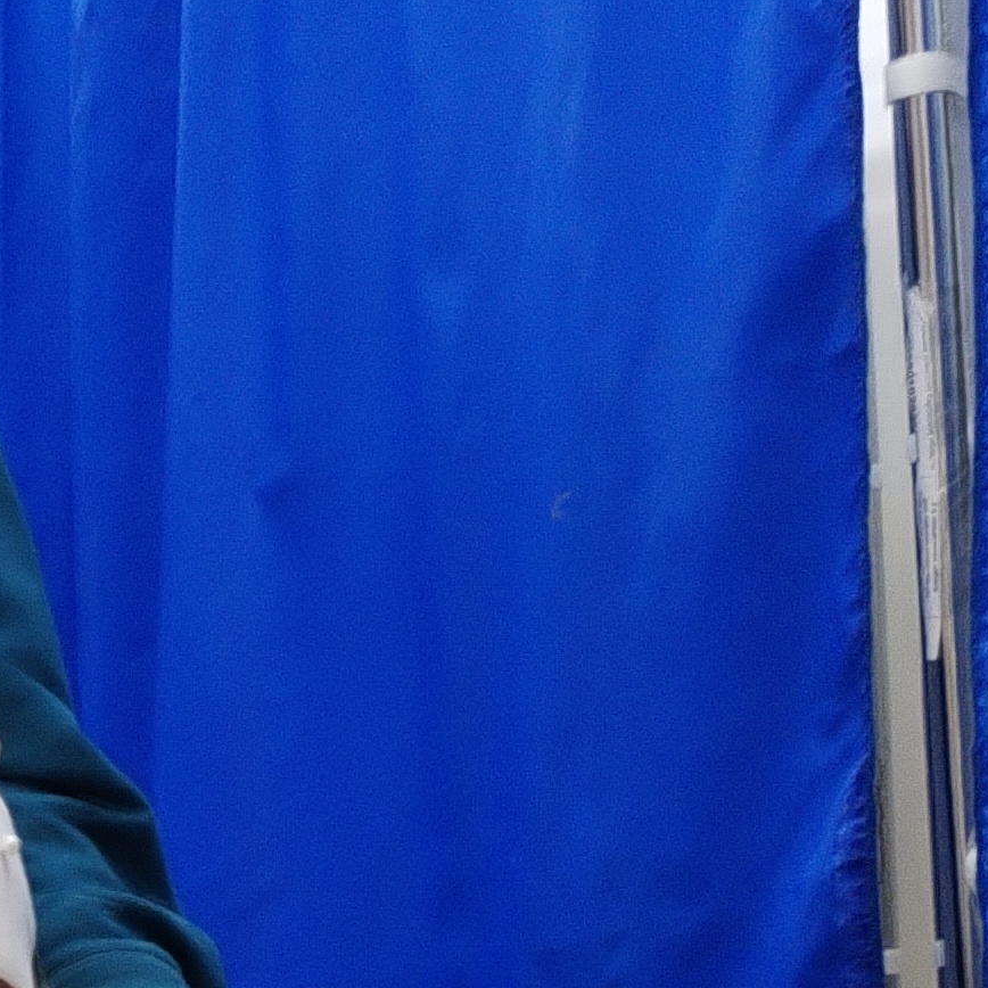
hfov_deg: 12.0
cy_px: 1079
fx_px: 4392
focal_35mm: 136
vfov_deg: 12.6
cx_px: -647
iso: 349
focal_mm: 4.75
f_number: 1.8
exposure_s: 1/50
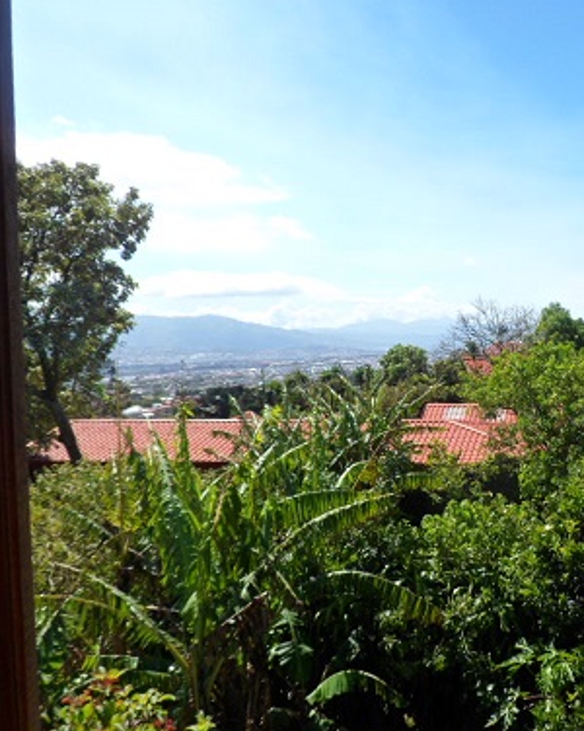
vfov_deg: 50.3
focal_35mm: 36
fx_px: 778
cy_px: 365
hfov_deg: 39.1
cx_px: 491
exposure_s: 1/750
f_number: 3.3
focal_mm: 4.9
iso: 80
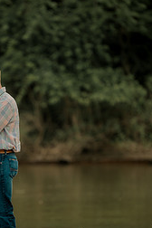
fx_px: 2261
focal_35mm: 357
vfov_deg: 5.8
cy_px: 147
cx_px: 39
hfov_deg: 3.8
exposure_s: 1/400
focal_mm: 200
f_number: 2.8
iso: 160
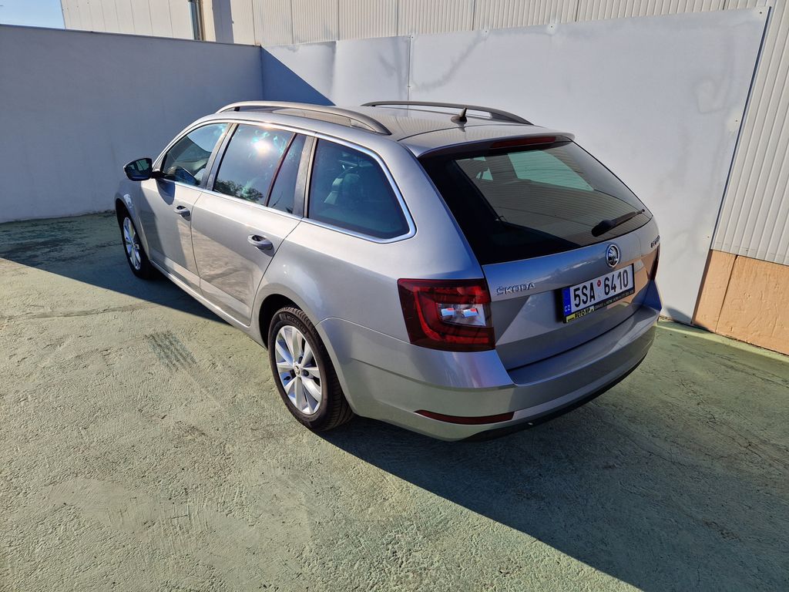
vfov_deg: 58.9
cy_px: 296
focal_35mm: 23
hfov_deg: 73.9
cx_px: 394
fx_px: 524
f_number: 1.8
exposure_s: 1/1752
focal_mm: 5.4
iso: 50
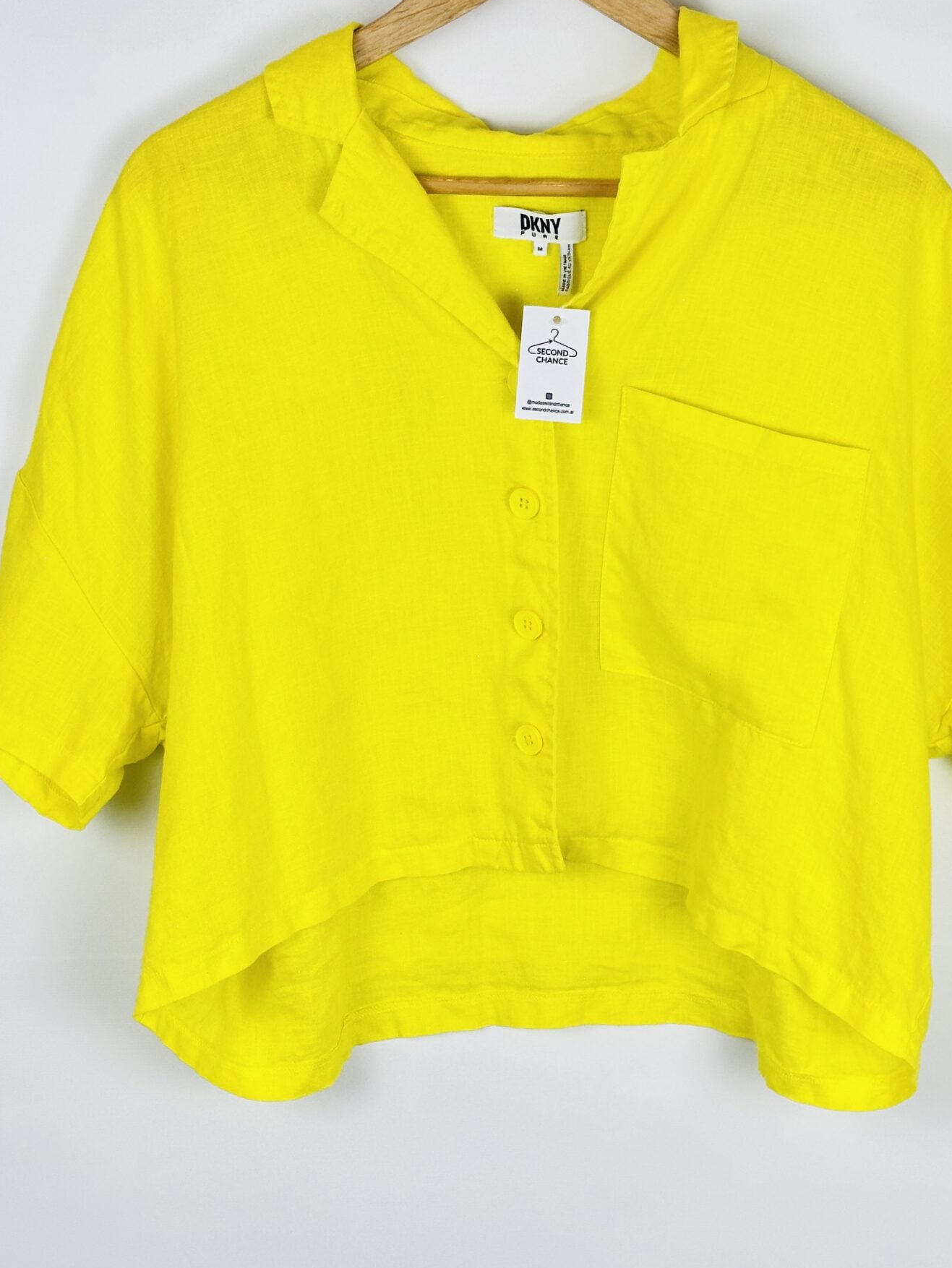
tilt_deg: -12.8
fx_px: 2566
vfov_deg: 27.8
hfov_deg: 21.0
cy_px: 677
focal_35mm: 70
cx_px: 538
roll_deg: -0.6
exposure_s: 1/407
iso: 64
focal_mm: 6.86
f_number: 1.78
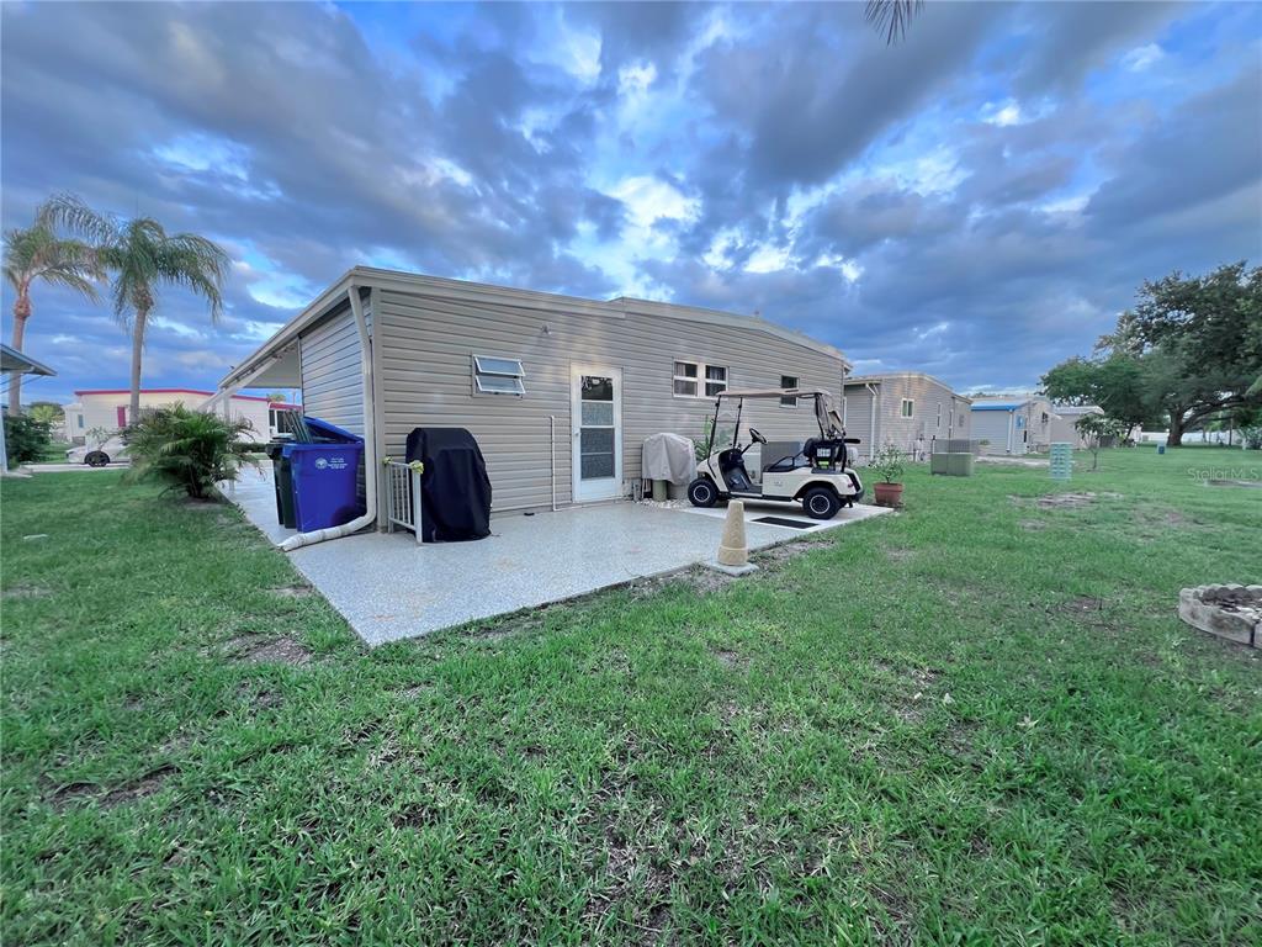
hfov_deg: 106.2
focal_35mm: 13
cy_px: 474
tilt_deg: -4.4
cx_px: 631
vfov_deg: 89.9
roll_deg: -0.4
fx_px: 474
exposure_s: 1/99
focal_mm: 1.57
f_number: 1.8
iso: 50
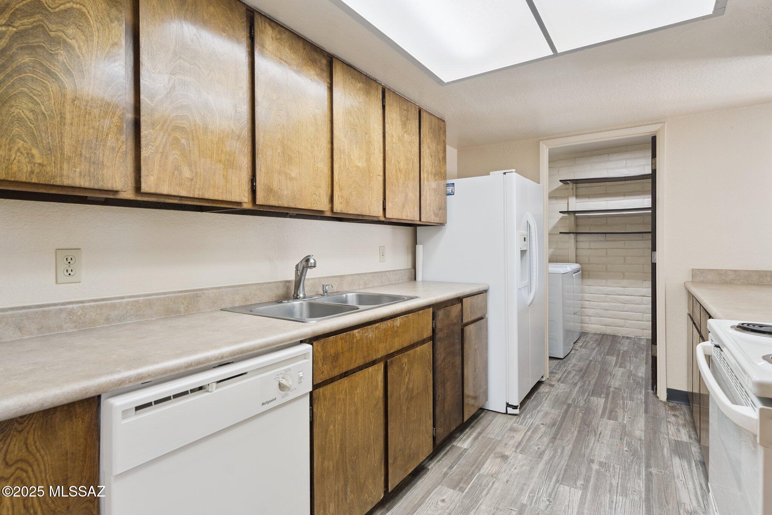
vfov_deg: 67.7
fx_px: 384
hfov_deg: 90.3
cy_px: 258
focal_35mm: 18
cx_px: 386
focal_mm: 17.9
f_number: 5.6
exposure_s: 1/125
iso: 400
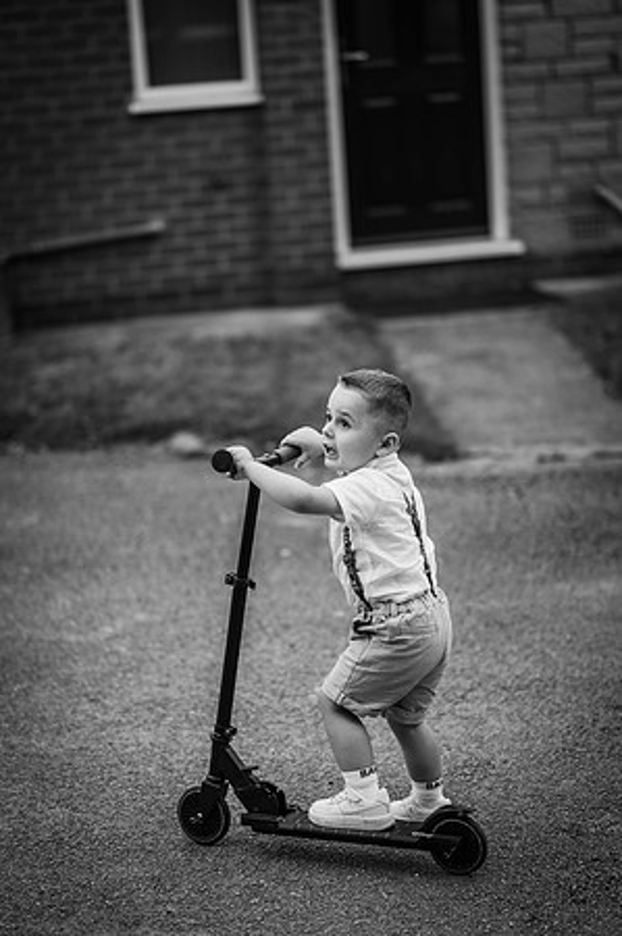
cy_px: 468
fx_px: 2208
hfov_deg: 16.0
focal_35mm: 85
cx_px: 311
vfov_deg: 23.9
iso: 100
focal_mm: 85
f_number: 1.8
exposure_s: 1/320
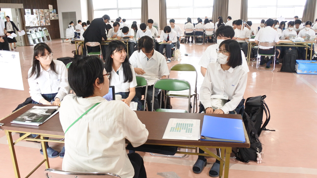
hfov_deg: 66.1
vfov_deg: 40.2
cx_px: 159
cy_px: 85
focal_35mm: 29
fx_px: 244
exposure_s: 1/125
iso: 800
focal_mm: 10
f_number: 3.5
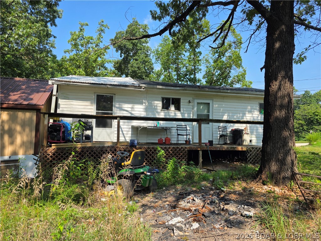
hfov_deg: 73.9
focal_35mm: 23
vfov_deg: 58.9
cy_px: 120
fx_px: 213
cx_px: 160
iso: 80
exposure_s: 1/3282
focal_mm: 6.3
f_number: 1.7
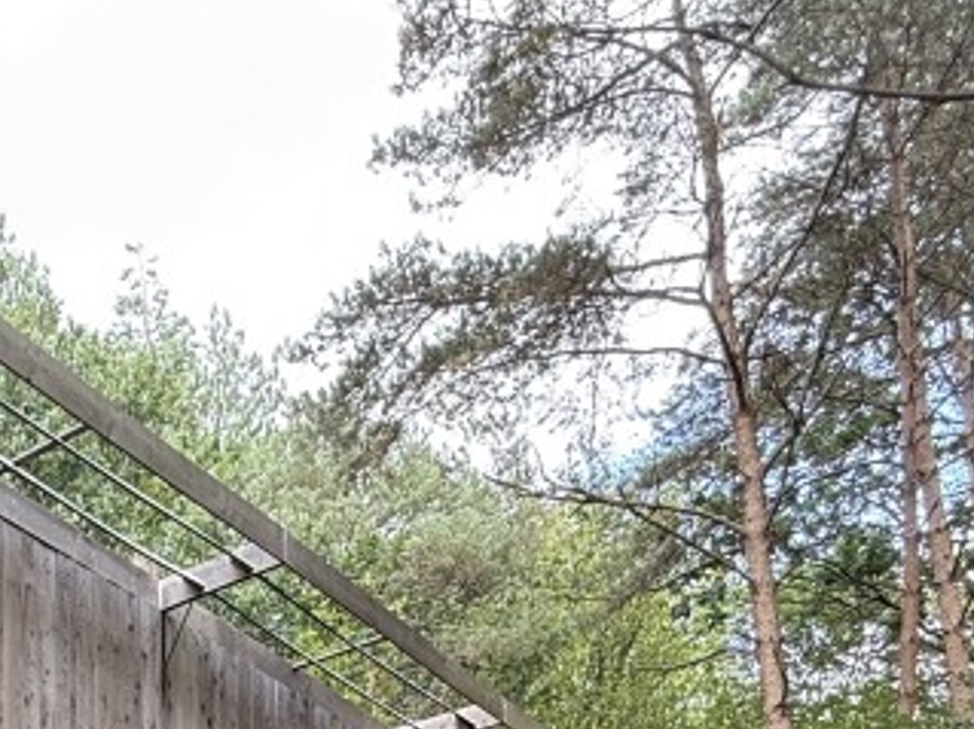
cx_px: -21
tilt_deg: +6.4
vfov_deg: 24.4
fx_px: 1266
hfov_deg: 37.2
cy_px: 1116
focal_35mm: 45
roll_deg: -0.8
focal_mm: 2.22
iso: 80
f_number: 2.2
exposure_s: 1/99
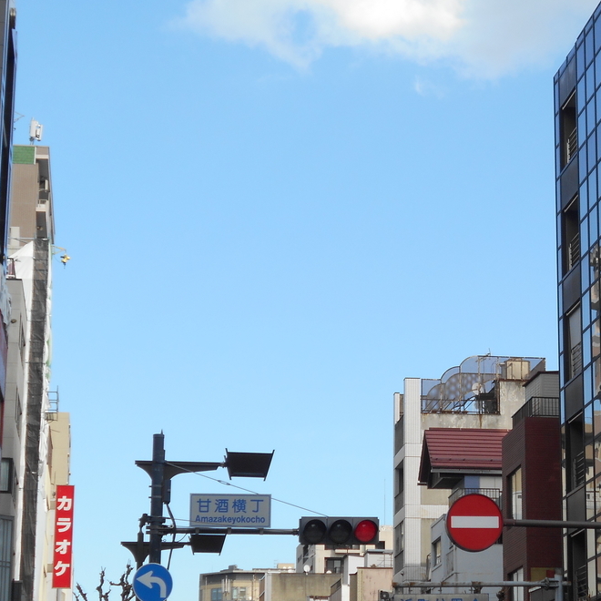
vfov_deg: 16.4
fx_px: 2082
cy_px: 280
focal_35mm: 106
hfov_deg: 16.3
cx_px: 489
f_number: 5.3
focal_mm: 11.6
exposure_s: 1/250
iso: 80
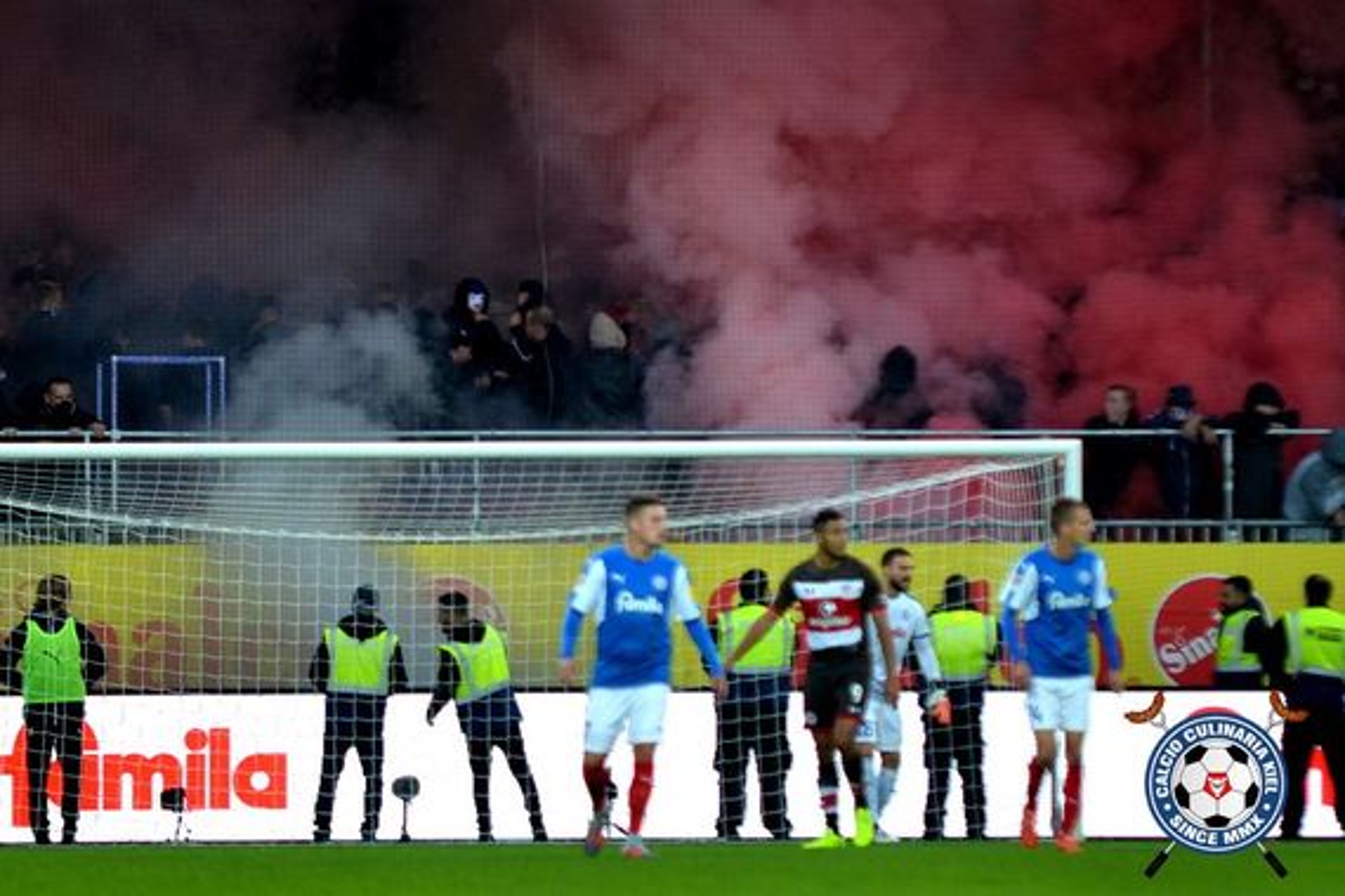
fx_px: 11207
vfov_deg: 4.6
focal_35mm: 300
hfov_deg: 6.9
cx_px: 672
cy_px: 448
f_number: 3.2
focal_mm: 200
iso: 500
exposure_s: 1/800
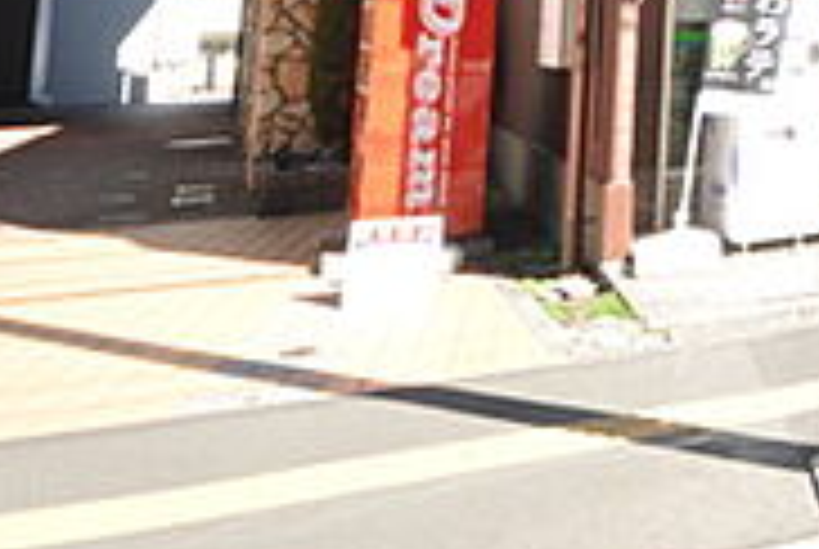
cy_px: -144
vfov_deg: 25.3
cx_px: 1161
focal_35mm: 47
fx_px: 1067
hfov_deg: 29.6
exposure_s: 1/25
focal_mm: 9.5
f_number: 20
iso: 320
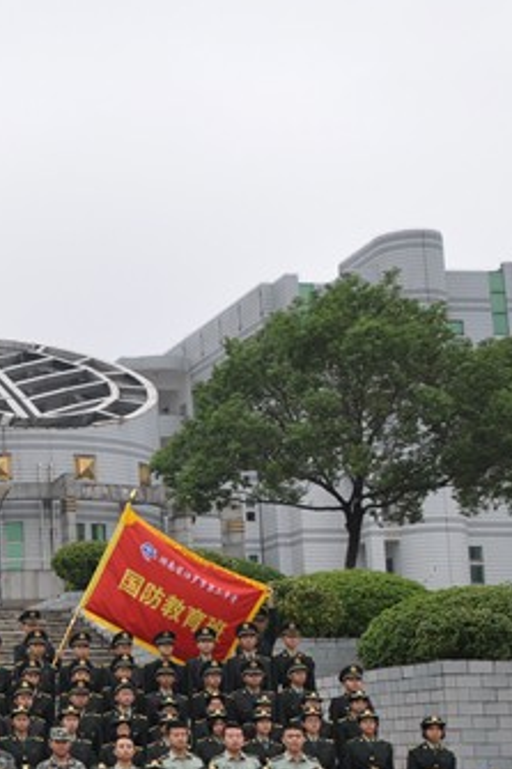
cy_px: 506
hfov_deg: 16.0
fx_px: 1606
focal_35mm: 75
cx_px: -347
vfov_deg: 26.8
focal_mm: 21
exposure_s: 1/200
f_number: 6.3
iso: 200
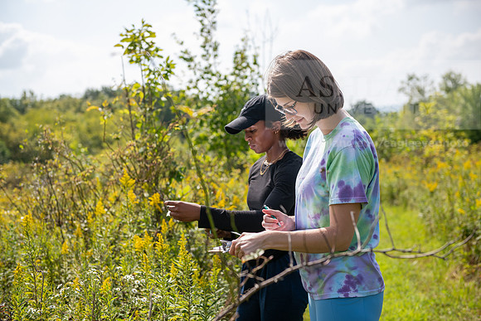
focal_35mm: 55
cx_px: 240
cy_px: 160
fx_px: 735
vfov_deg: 24.6
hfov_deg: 36.2
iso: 80
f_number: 3.5
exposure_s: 1/640
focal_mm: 55
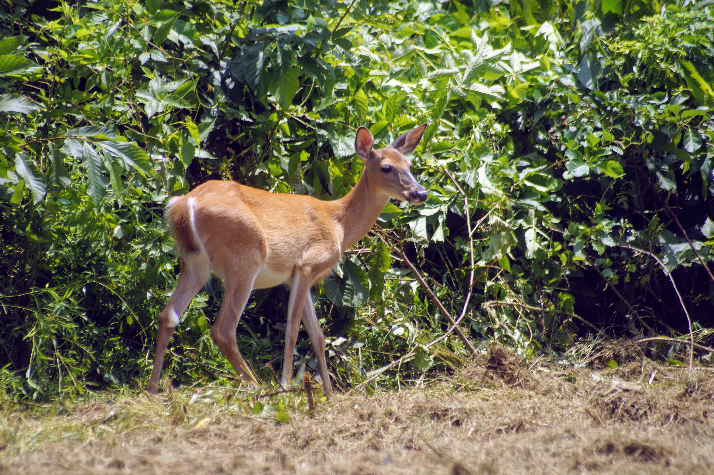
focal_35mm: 345
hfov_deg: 6.0
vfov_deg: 4.0
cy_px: 238
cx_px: 357
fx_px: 6839
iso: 160
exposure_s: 1/400
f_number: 5.6
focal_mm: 230
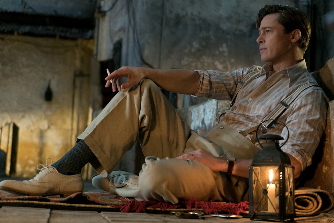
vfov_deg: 19.5
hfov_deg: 28.8
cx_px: 167
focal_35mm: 70
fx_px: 649
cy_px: 112
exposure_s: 1/100
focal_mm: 70
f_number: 4
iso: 6400
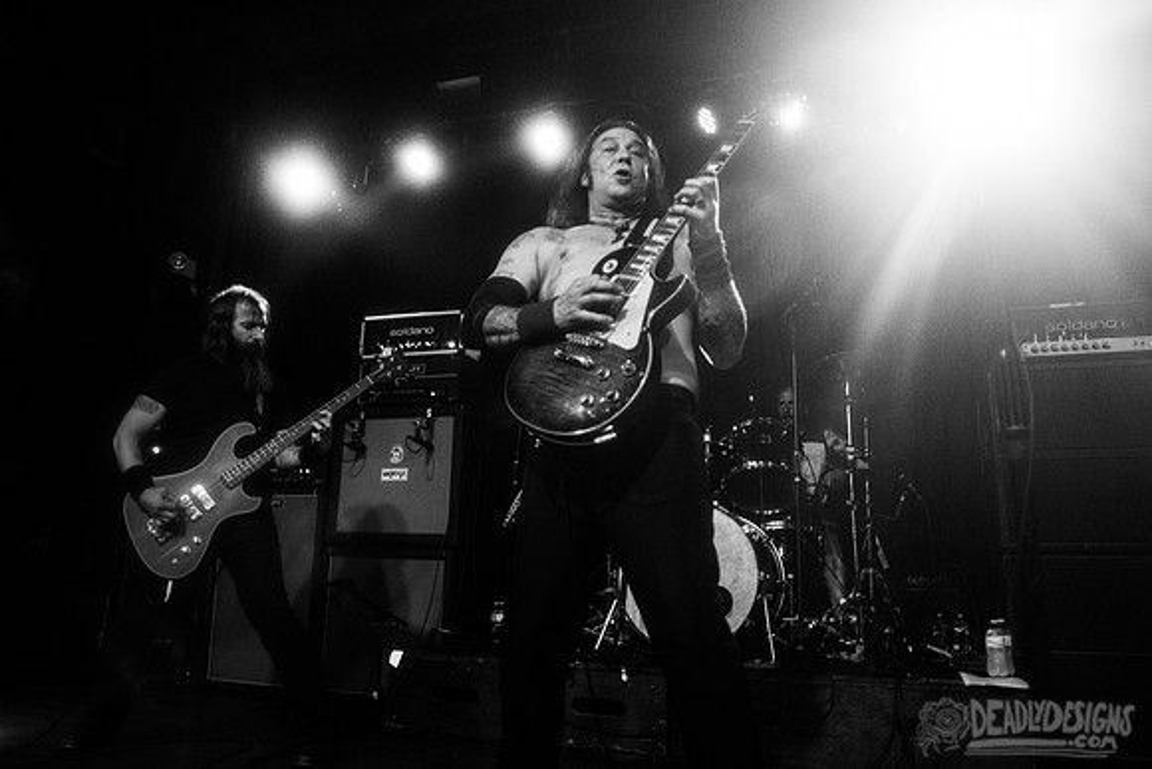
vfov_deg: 48.1
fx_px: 862
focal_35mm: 27
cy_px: 377
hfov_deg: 67.5
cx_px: 555
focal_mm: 20
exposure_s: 1/200
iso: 3200
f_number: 3.2
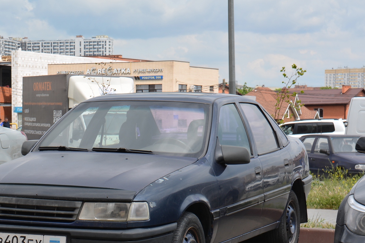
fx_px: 1065
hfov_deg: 19.4
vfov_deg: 13.0
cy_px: 162
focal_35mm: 105
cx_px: 125
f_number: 8
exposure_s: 1/250
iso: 125
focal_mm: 52
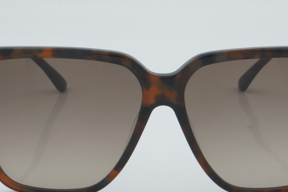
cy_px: 113
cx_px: 162
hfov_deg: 18.6
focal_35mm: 110
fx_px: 880
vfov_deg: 12.4
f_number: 32
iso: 100
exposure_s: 1/4
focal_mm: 50
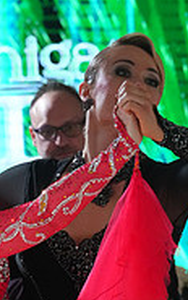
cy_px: 388
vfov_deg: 3.7
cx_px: -12
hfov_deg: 2.3
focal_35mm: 566
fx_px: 4629
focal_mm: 177
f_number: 7.1
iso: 4000
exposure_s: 1/320
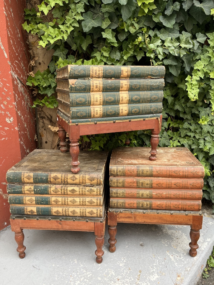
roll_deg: +1.0
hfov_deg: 53.1
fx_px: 214
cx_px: 107
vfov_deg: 67.3
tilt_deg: -15.3
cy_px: 142
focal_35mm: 26
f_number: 1.6
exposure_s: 1/269
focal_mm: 5.1
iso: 40
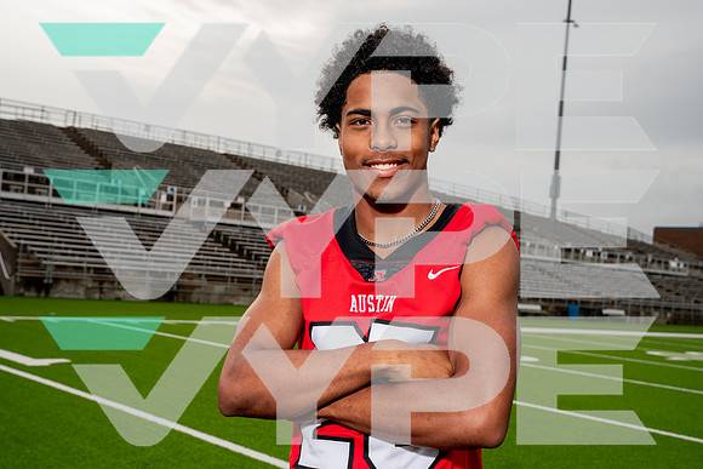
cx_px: 352
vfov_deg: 31.2
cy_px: 234
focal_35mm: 43
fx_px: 840
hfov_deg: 45.4
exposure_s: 1/250
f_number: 8
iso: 100
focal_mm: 43
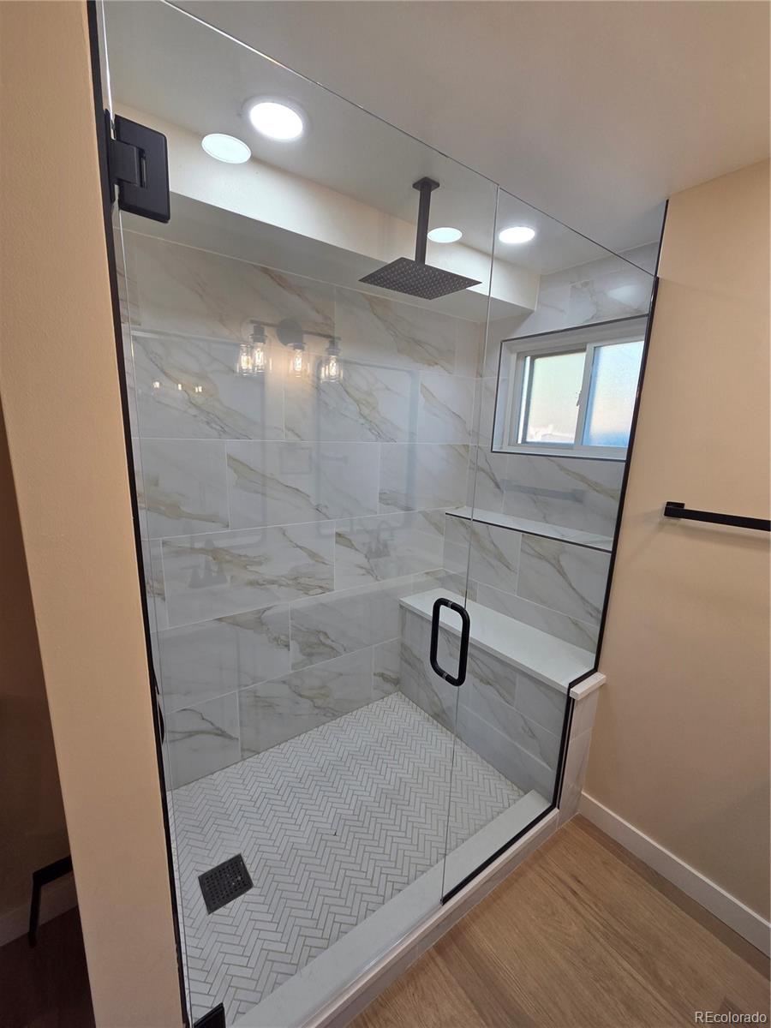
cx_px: 386
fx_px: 386
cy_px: 514
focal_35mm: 13
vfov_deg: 106.2
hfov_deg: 89.9
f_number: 2.2
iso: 64
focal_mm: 2.2
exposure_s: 1/120
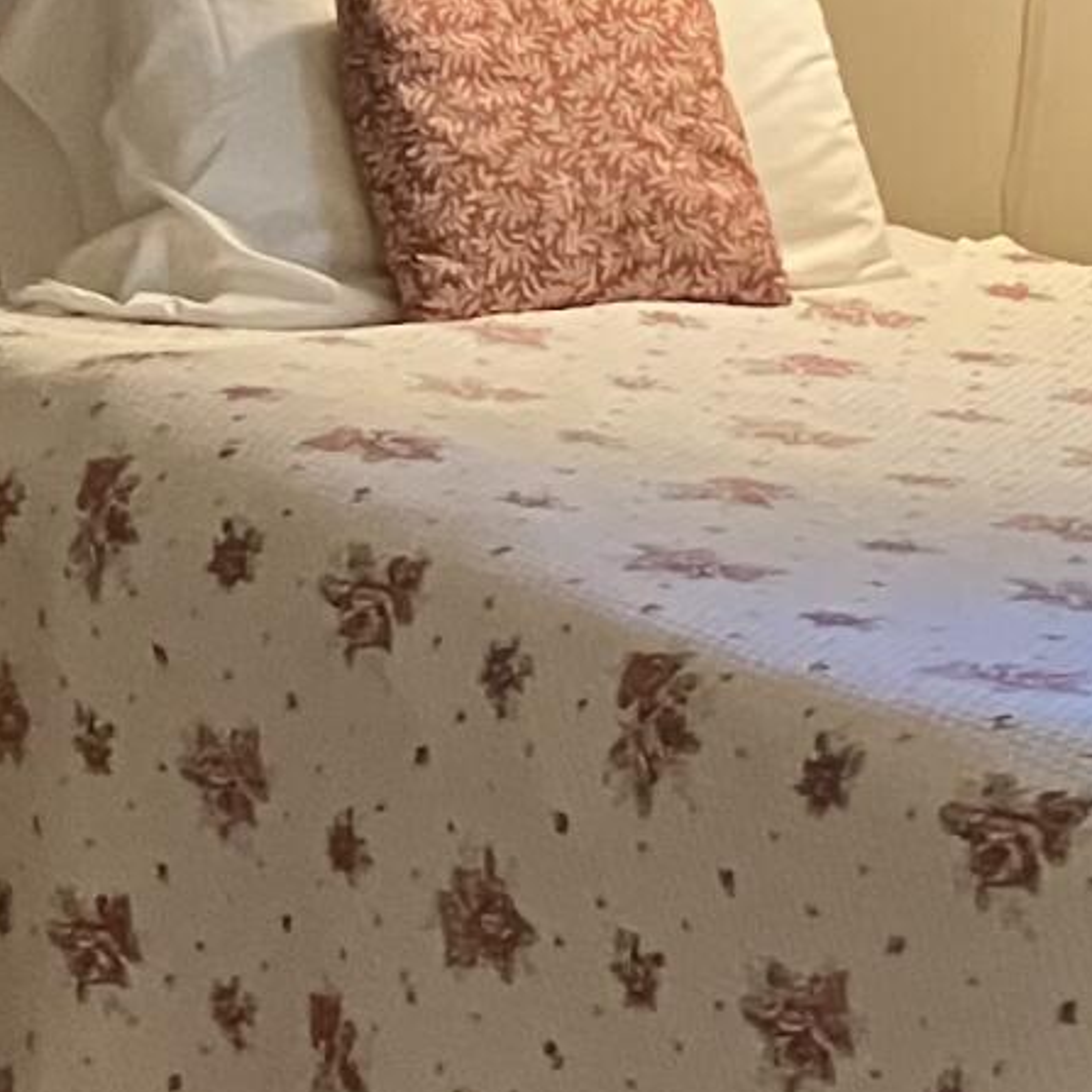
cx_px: -506
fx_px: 5925
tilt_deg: -10.0
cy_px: 515
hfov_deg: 10.2
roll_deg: -1.1
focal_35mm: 166
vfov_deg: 10.5
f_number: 1.8
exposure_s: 1/60
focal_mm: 3.99
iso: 320
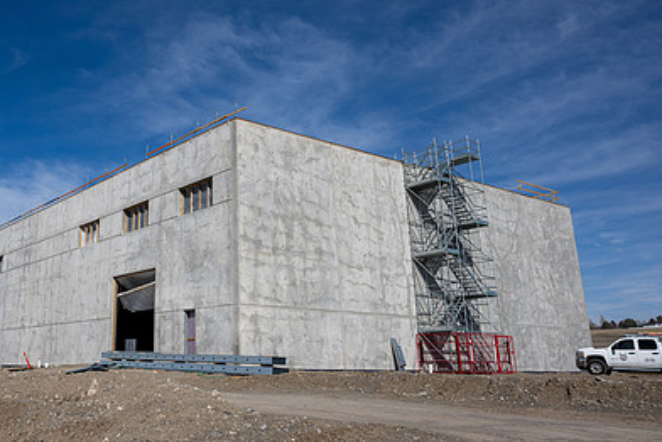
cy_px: 168
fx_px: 626
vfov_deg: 38.7
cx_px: 184
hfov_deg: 53.8
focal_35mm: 34
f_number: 9
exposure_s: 1/1600
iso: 250
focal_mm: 23
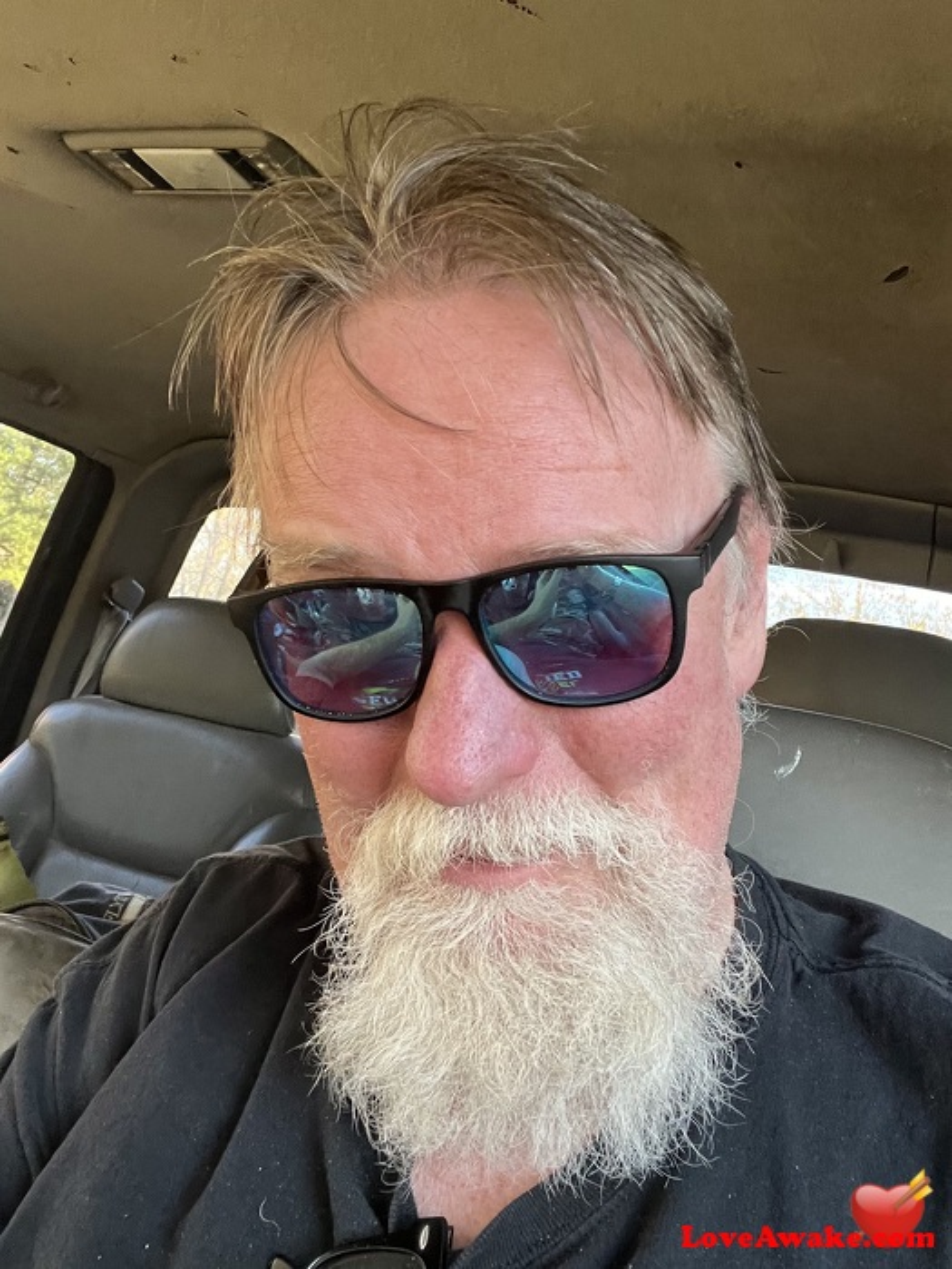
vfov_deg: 60.0
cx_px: 476
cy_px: 634
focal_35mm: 30
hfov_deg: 46.8
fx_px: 1100
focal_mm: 2.71
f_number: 2.2
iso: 200
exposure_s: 1/60
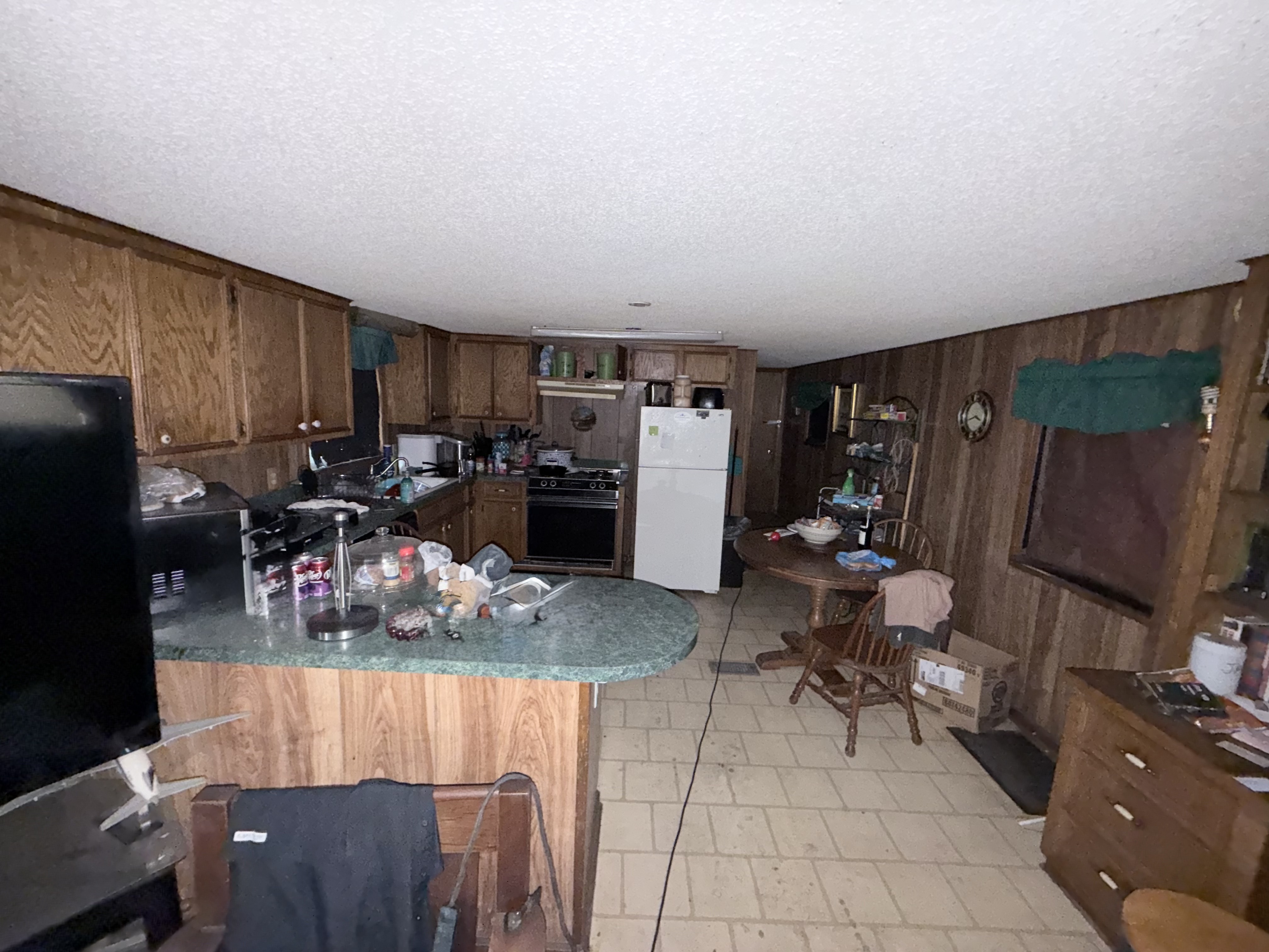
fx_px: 513
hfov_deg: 102.1
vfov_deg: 85.7
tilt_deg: -8.2
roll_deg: -3.0
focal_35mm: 14
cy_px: 476
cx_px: 634
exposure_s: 1/16
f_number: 2.2
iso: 640
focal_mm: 2.22
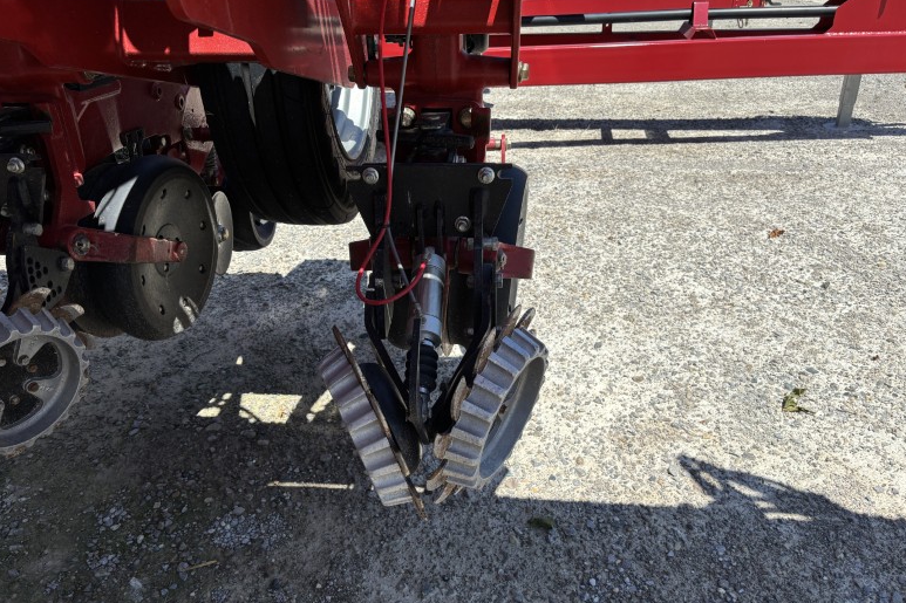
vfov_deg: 46.3
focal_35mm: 28
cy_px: 341
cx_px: 443
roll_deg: +2.9
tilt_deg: -28.3
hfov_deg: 65.5
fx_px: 704
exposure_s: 1/3311
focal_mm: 5.96
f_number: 1.6
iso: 50
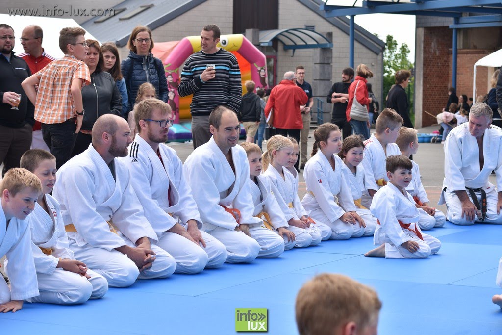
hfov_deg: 22.6
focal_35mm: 90
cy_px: 168
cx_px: 251
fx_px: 1255
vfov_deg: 15.2
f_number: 4.5
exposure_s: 1/500
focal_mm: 60
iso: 100
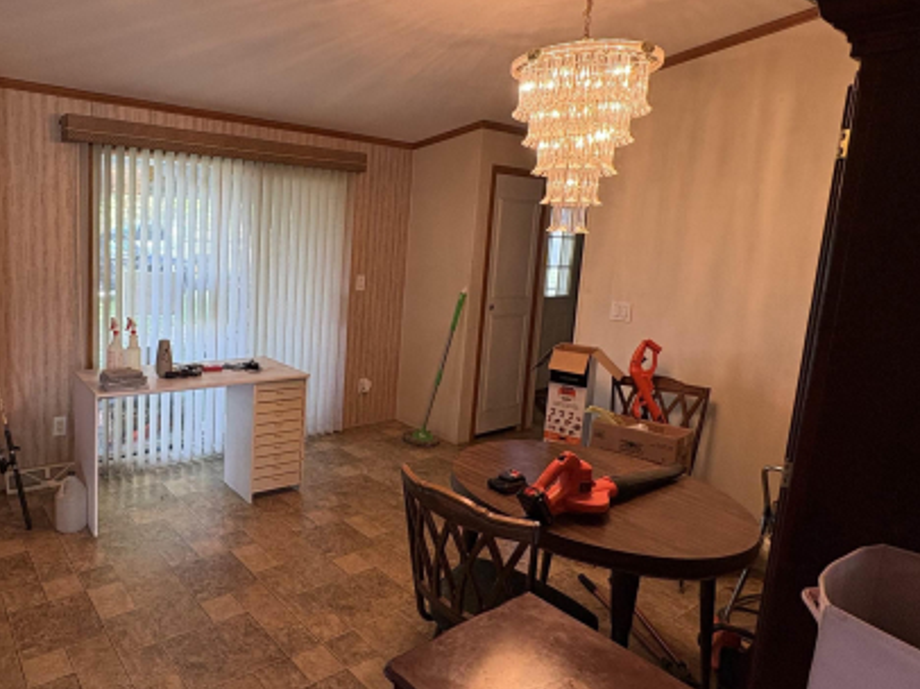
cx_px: 291
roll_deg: -2.1
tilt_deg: -6.5
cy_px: 311
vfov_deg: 58.7
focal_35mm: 23
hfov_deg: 71.3
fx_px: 611
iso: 250
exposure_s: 1/120
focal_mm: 2.22
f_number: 2.2
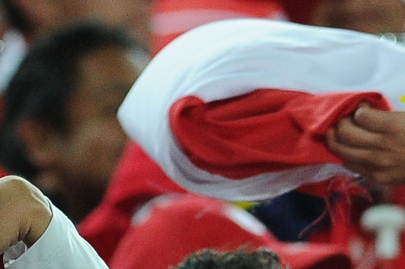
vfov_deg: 0.7
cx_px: -214
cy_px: 382
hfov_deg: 1.1
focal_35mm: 1858
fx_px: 20887
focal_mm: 300
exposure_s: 1/640
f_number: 4
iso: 2500
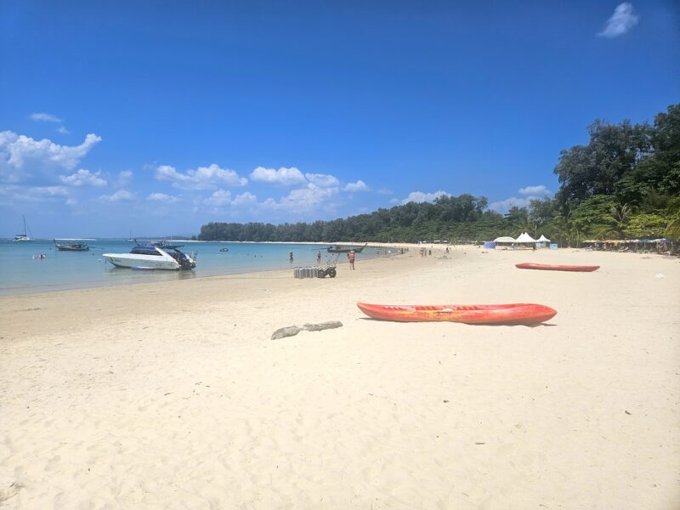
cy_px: 255
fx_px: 452
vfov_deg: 58.9
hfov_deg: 73.9
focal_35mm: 23
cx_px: 340
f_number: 1.8
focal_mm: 5.4
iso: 25
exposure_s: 1/5549
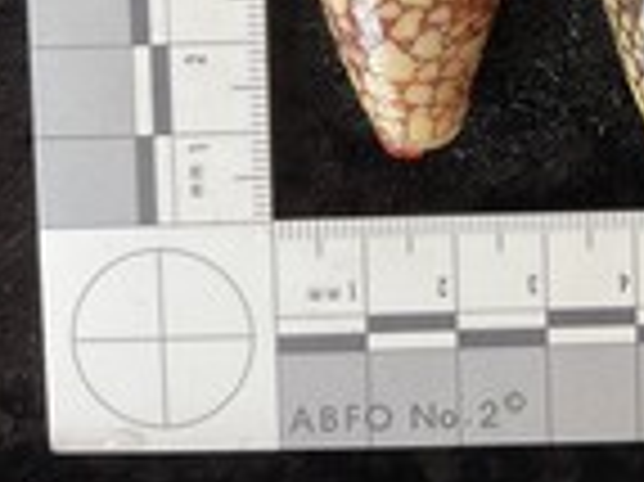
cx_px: 630
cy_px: -38
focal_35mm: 71
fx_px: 1320
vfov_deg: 19.8
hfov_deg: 26.1
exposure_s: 1/100
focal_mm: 3
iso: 25
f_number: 1.8
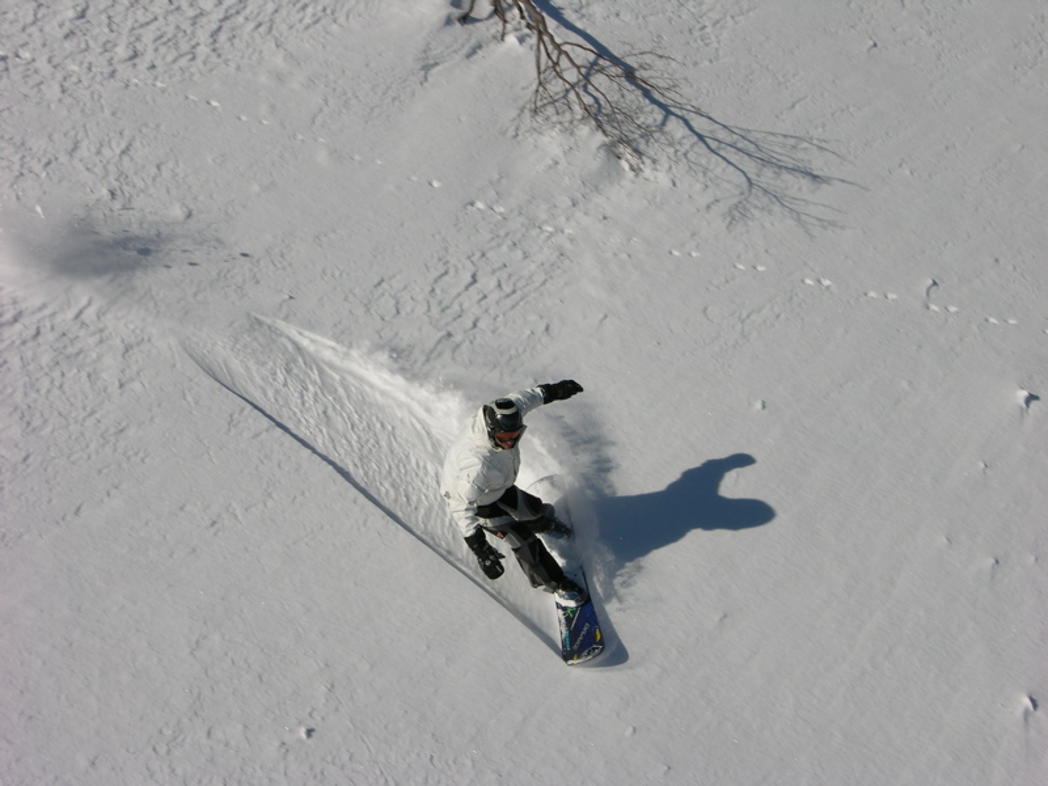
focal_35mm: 88
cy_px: 393
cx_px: 524
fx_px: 2664
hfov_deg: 22.3
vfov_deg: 16.8
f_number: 7
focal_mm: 22.3
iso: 50
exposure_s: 1/580
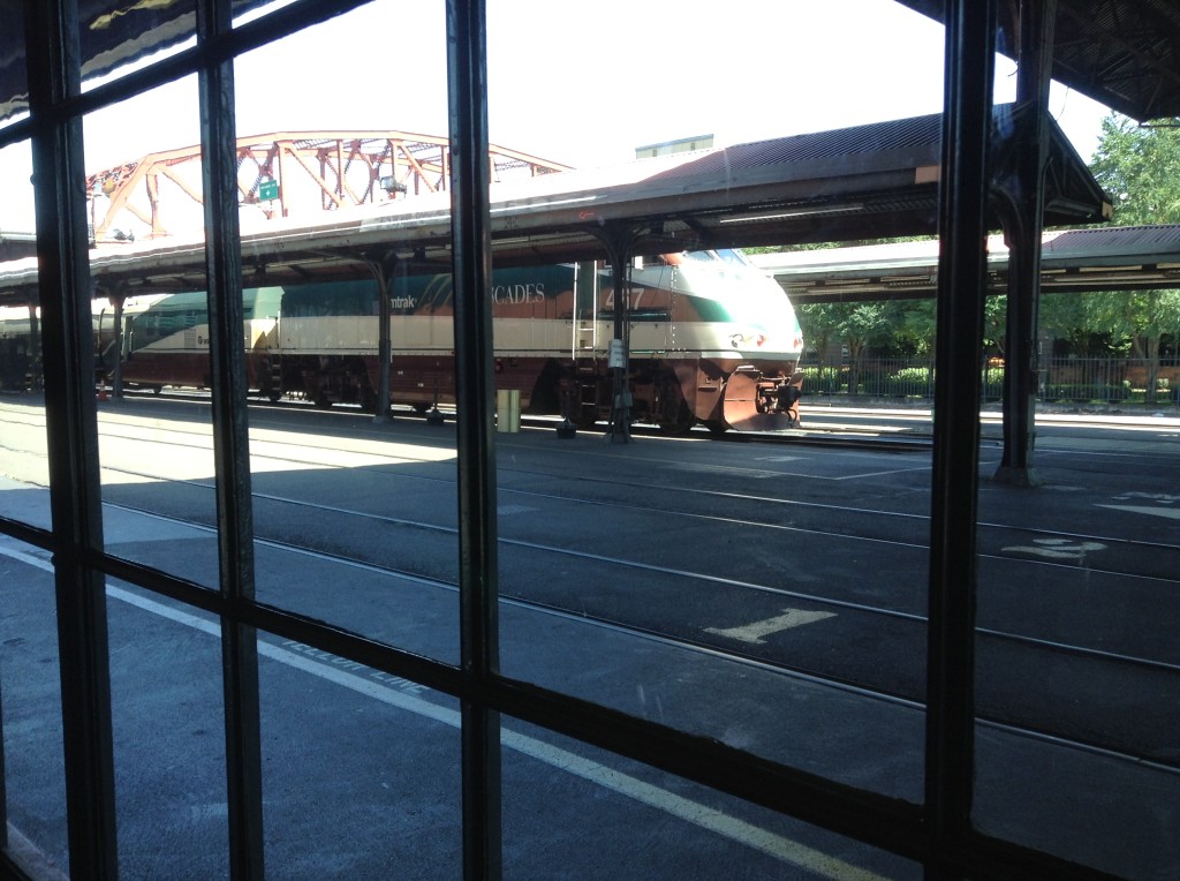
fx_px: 1123
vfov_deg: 42.8
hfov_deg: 55.4
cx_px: 590
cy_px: 440
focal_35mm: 33
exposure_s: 1/120
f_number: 2.4
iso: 32
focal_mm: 3.3
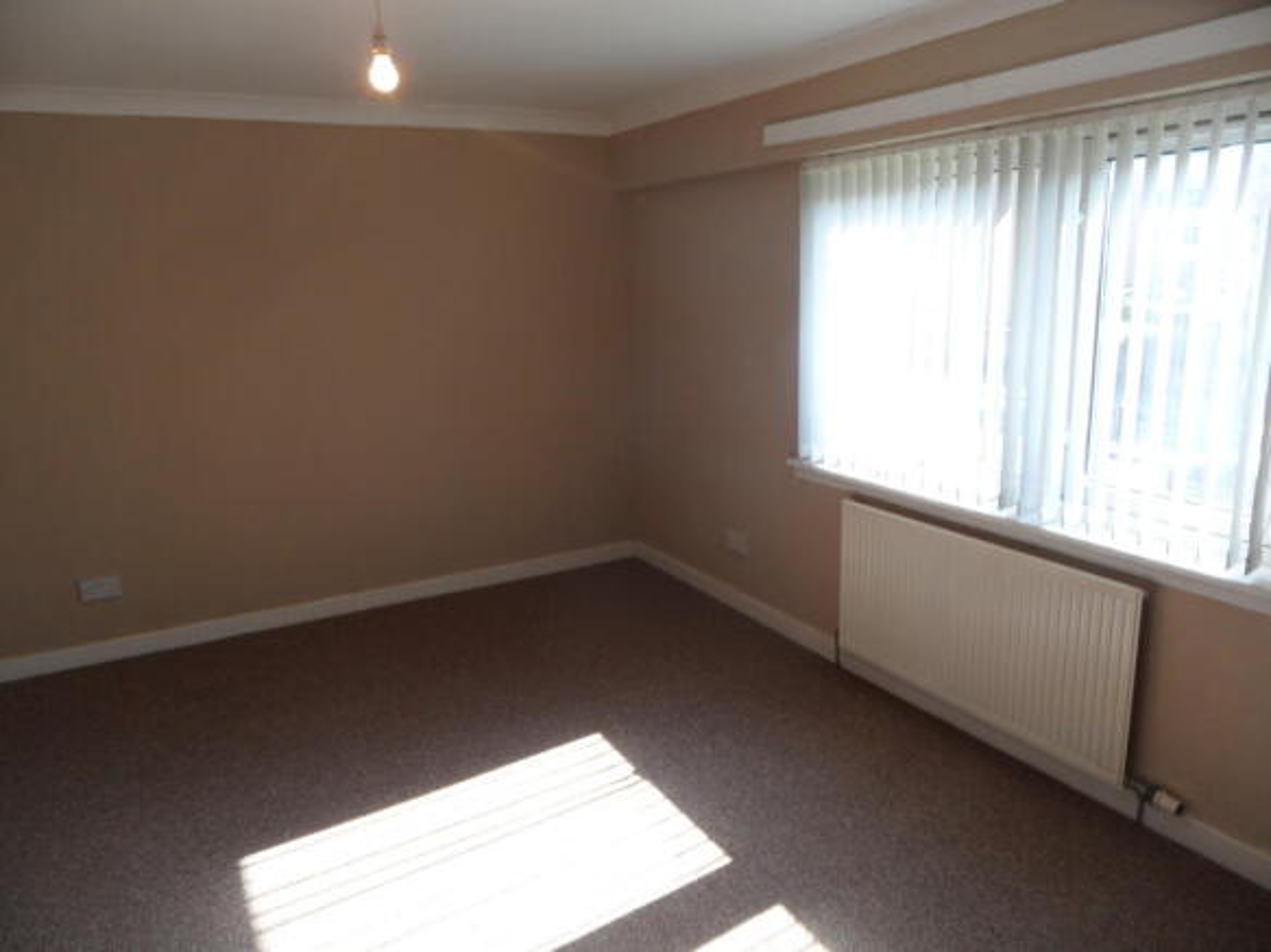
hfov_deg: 71.6
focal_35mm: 24
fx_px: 881
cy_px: 476
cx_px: 636
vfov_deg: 56.8
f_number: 3.2
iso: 80
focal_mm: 3.9
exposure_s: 1/90
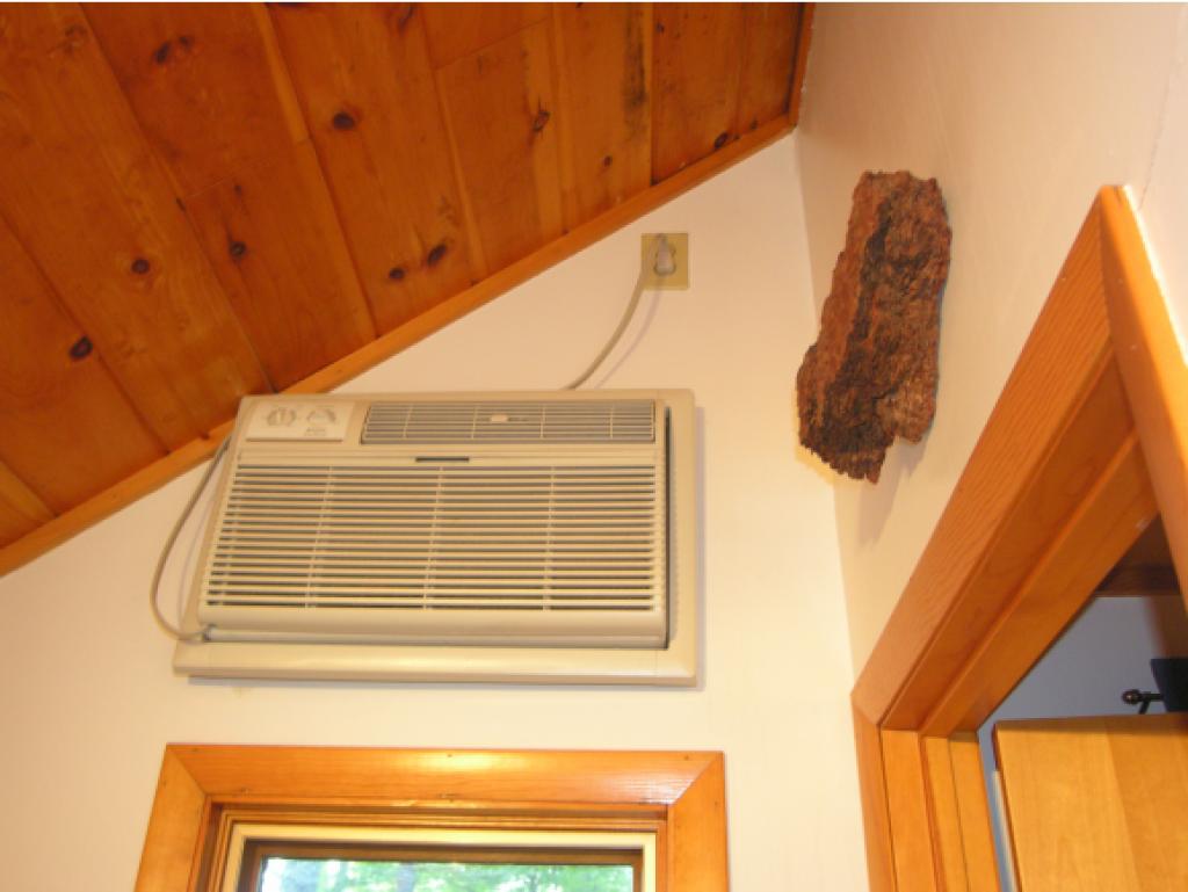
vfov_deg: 44.2
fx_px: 1099
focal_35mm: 32
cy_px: 446
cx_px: 594
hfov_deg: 56.8
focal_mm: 8.1
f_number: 2.9
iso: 200
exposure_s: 1/4.2
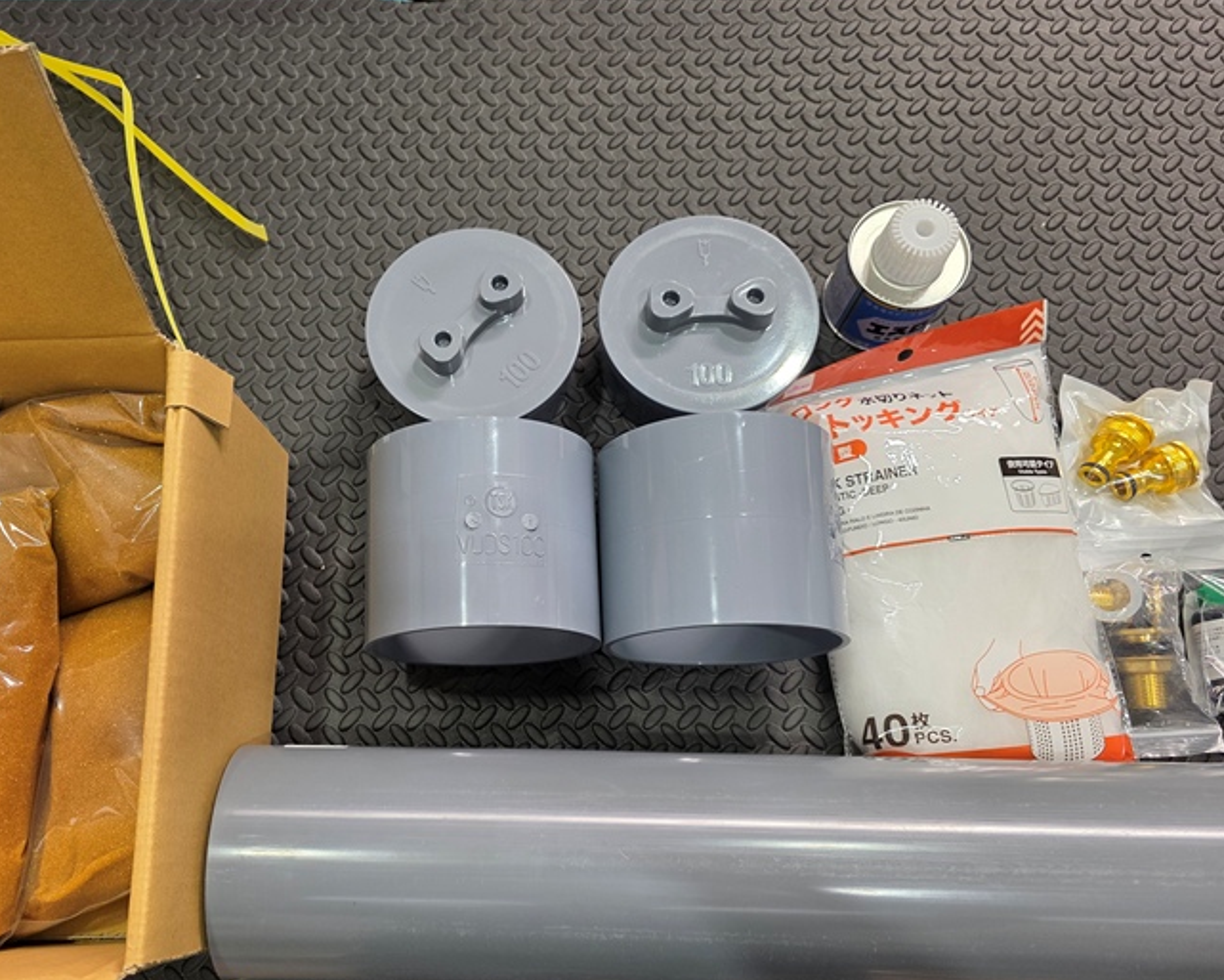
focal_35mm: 28
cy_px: 558
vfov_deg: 51.4
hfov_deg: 61.7
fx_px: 1014
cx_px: 498
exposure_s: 1/180
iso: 125
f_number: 1.7
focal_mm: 6.3
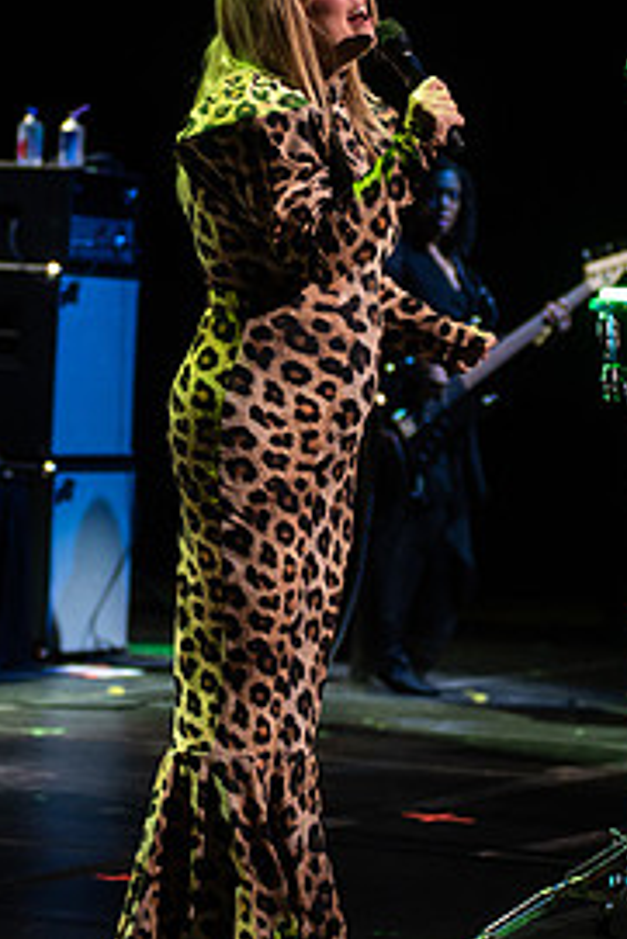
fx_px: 4461
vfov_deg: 12.0
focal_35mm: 171
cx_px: 242
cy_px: 275
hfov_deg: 8.0
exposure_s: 1/640
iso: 1250
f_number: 3.2
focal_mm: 80
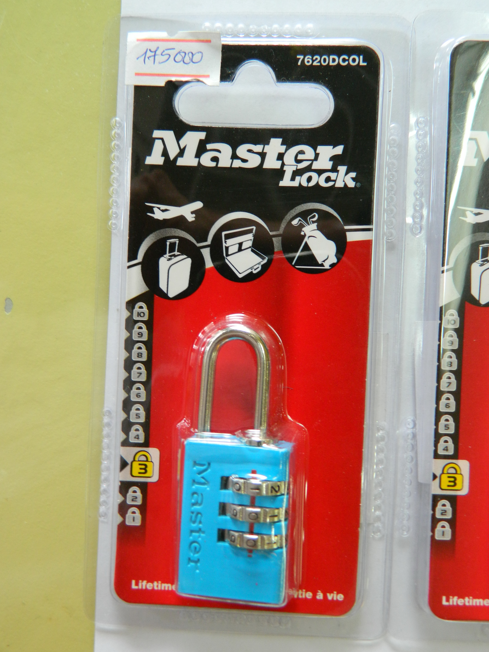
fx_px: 584
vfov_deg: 58.4
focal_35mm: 31
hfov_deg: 45.4
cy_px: 326
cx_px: 244
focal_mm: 5.6
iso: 180
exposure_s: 1/30
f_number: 3.2
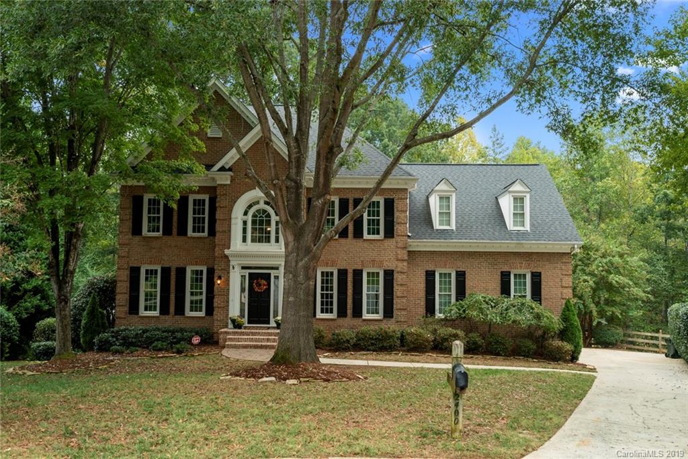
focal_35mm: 33
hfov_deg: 57.2
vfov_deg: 40.0
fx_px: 631
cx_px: 344
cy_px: 230
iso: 100
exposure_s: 1/30
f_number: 8
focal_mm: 33
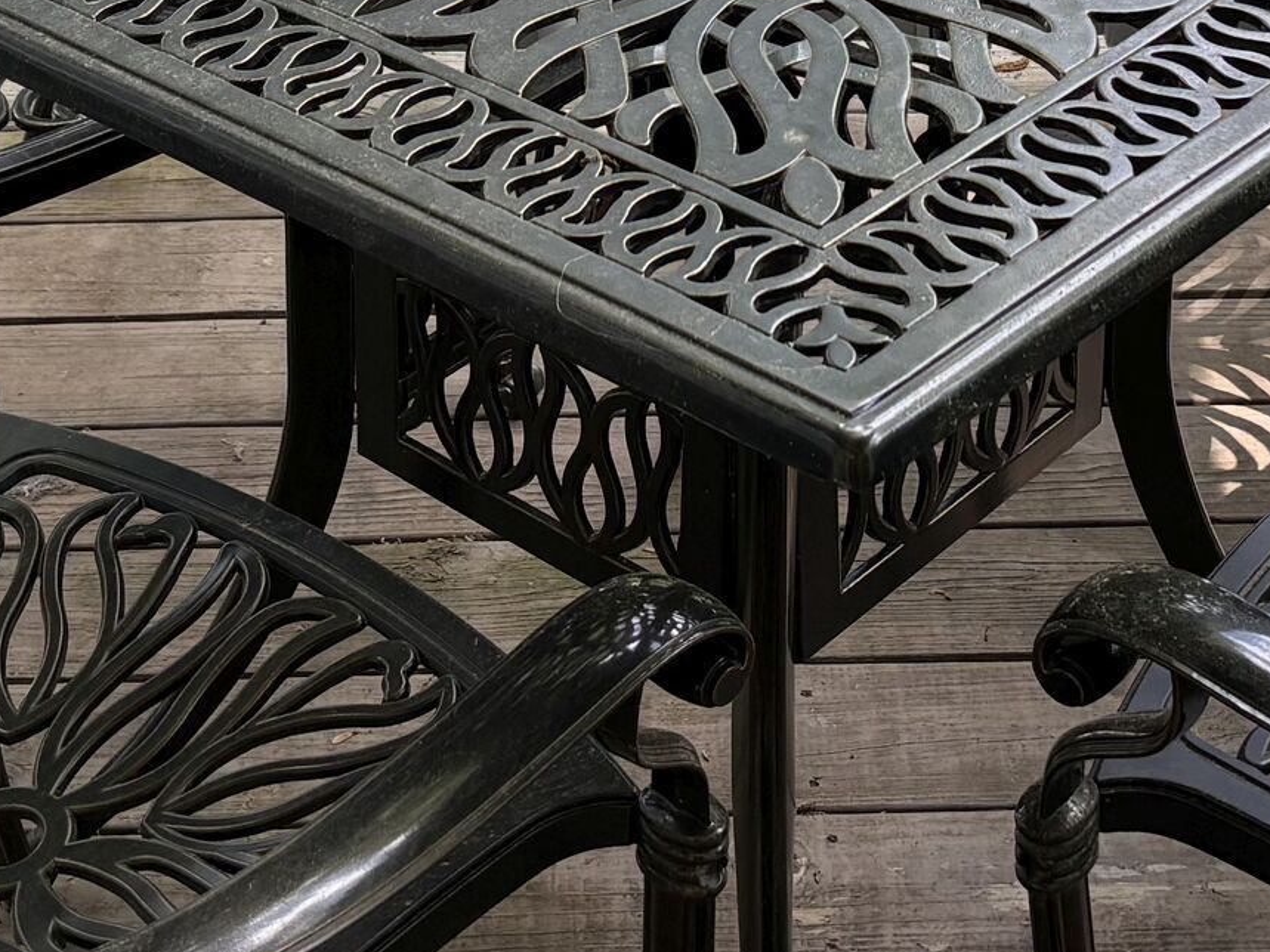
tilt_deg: -24.0
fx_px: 3412
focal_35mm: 93
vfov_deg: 15.2
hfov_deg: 21.0
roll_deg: -0.1
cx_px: 787
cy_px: -256
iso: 50
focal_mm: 5.96
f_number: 1.6
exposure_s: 1/411
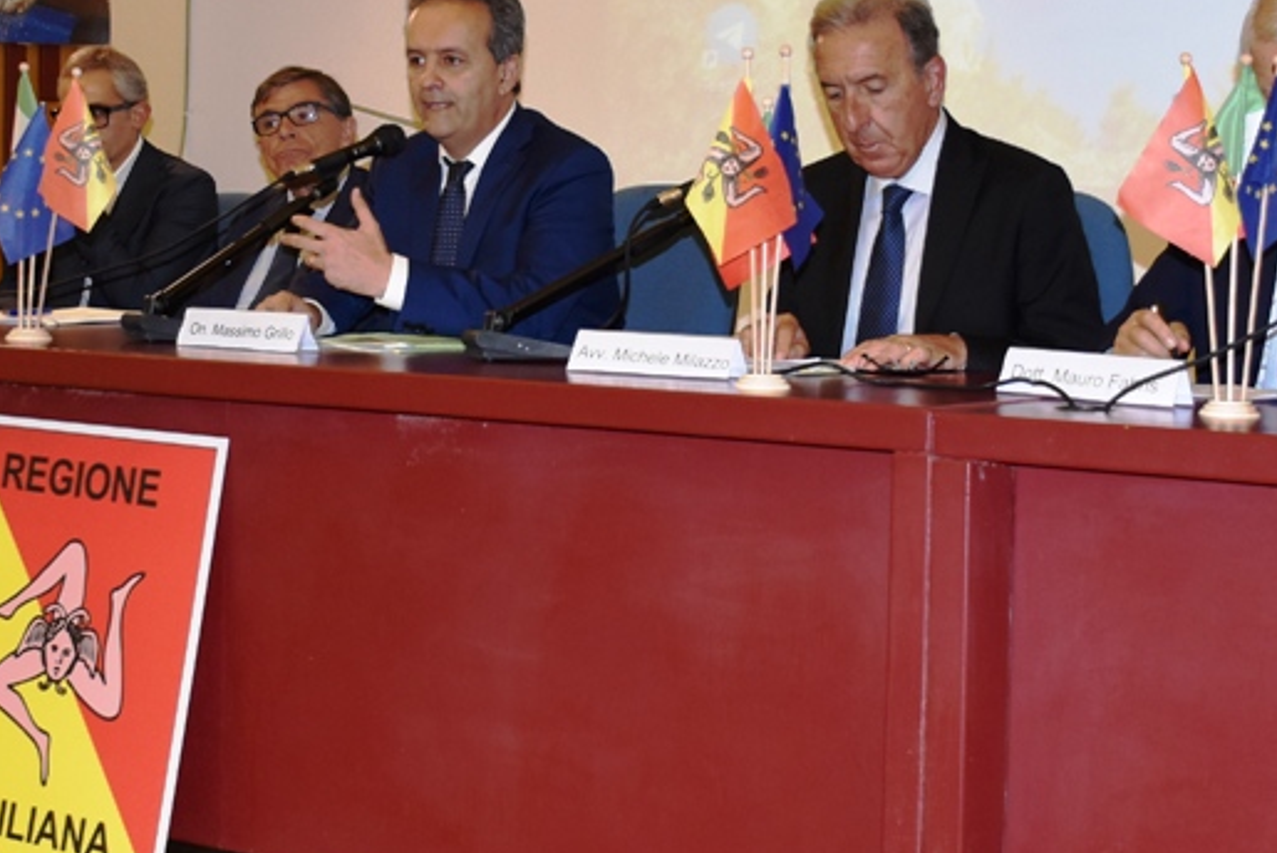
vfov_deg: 17.6
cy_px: 250
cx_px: 686
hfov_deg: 26.3
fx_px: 2737
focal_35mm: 77
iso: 1000
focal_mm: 23
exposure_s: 1/60
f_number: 3.8
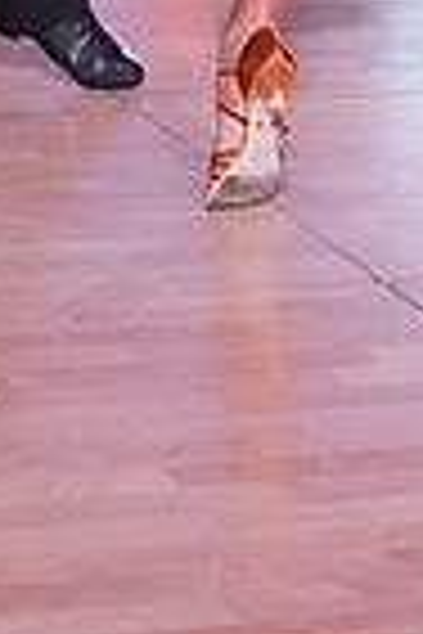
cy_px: -445
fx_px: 2908
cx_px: 124
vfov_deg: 11.7
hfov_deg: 8.3
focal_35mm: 165
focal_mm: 40
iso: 2000
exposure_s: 1/200
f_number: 5
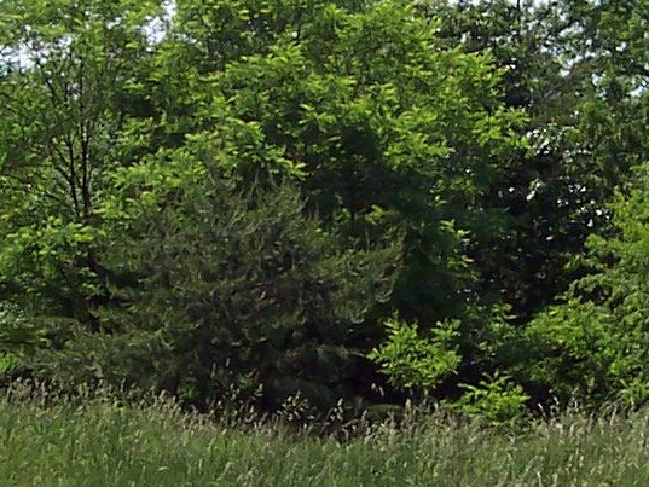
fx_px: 2625
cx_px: 315
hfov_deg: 14.1
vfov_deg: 10.6
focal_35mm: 140
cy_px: 244
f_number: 5.6
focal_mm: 5.6
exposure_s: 1/500
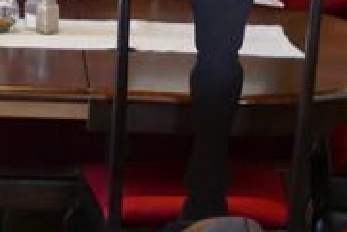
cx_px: 21
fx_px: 1505
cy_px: 81
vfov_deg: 8.8
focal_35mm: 156
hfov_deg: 13.0
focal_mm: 17
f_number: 3.3
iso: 1600
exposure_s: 1/25
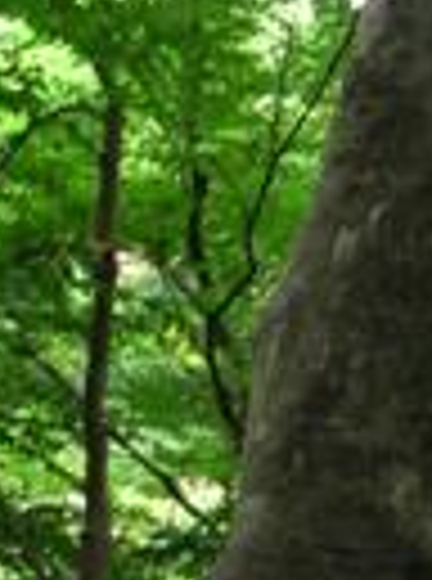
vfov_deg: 16.2
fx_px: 2040
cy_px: 189
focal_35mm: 122
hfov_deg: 11.9
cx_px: 504
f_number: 2.8
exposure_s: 1/4.8
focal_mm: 5.8
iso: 65
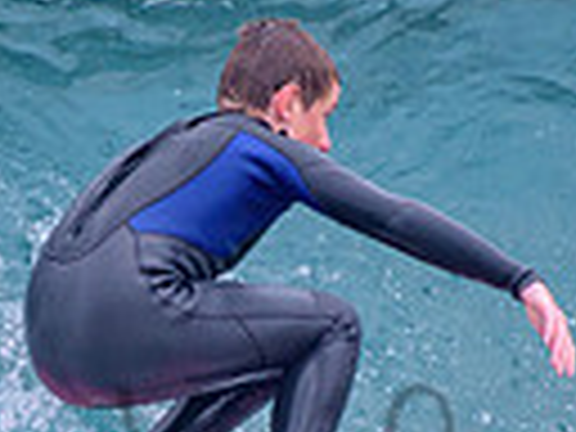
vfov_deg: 0.6
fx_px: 44345
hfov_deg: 0.7
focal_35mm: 2665
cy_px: 433
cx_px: 286
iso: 250
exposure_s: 1/2000
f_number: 5.6
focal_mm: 500
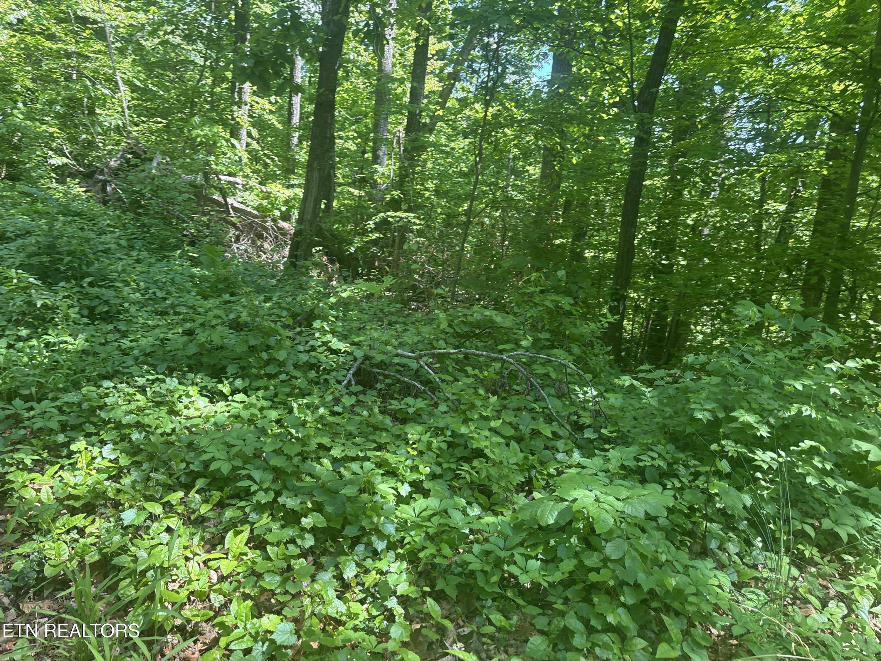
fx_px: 662
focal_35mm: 26
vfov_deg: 53.1
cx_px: 440
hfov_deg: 67.3
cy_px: 330
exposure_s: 1/136
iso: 40
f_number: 1.6
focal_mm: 5.96
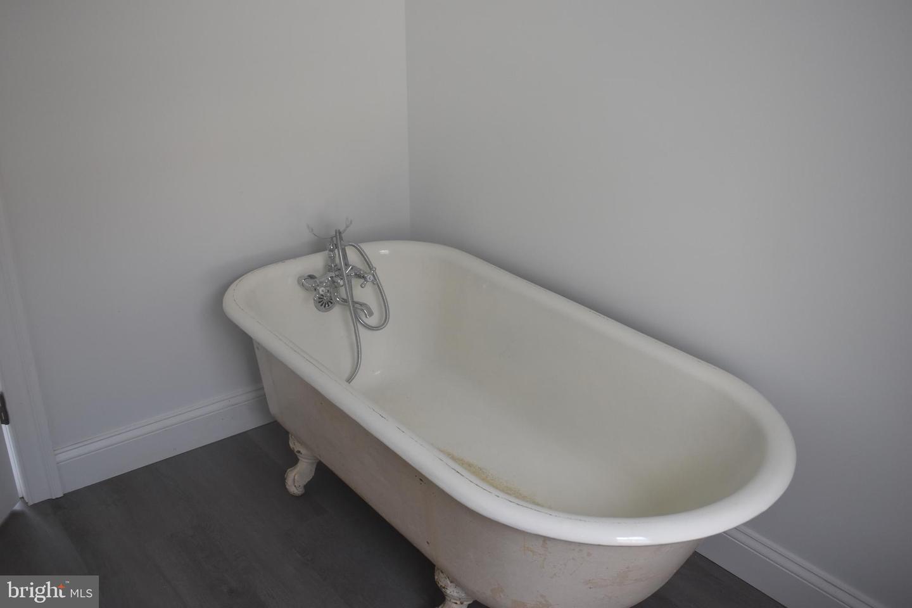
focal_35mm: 34
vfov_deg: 38.4
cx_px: 456
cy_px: 304
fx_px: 874
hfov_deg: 55.1
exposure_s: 1/80
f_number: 4.5
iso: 400
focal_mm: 23
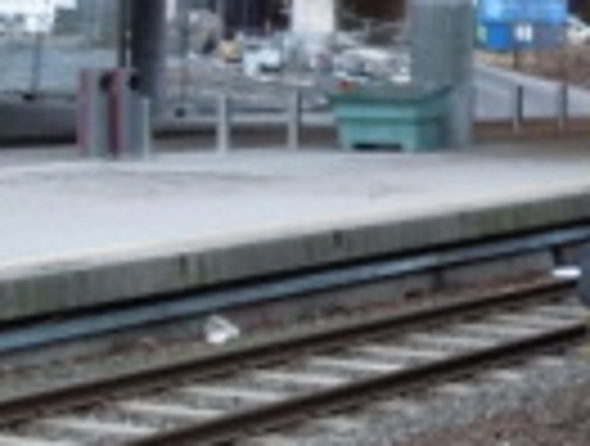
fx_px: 2017
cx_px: 806
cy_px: 83
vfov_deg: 12.6
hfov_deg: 15.7
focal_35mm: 118
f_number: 3.6
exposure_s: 1/20
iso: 400
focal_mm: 5.6
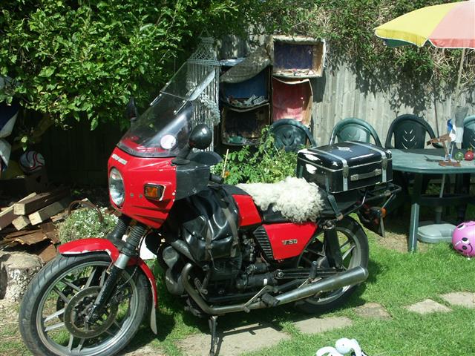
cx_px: 238
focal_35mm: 41
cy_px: 178
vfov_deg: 35.1
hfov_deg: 45.8
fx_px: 563
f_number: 7.1
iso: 100
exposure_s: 1/250
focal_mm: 10.7
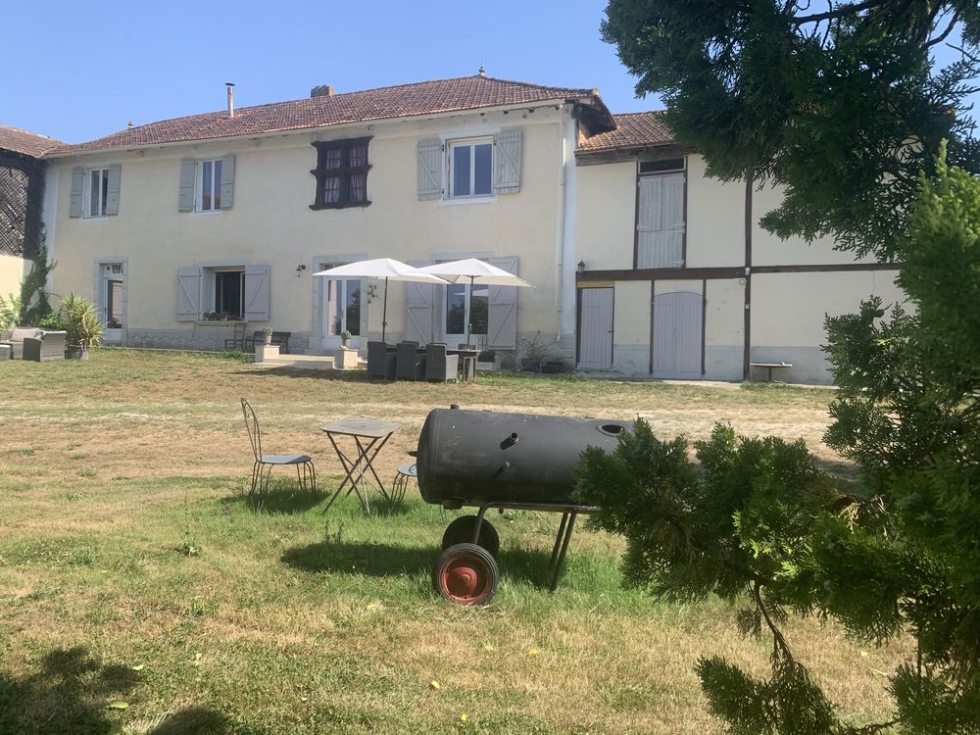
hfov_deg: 67.3
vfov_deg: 53.1
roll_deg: -0.8
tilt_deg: +0.5
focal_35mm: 26
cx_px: 490
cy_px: 368
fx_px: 736
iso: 25
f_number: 1.8
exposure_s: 1/1205
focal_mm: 4.25
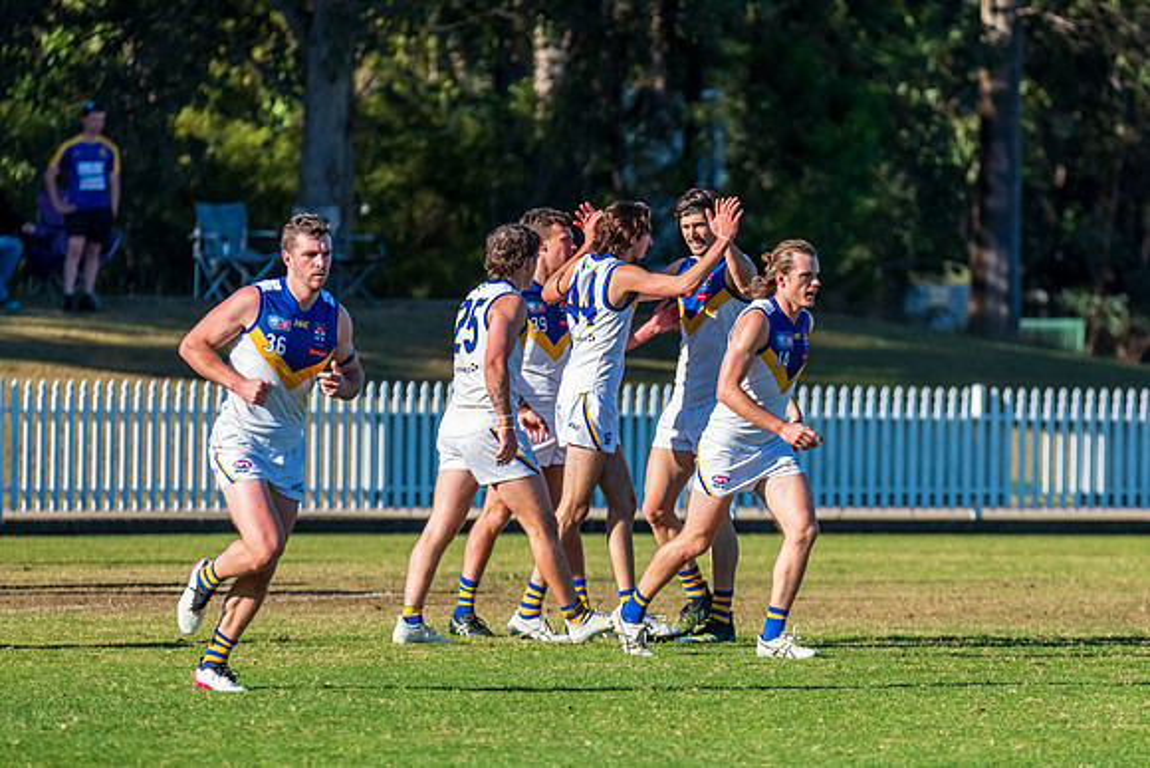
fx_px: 13326
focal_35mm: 417
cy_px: 458
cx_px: 685
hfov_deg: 4.9
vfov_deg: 3.3
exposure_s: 1/2000
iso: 800
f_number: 7.1
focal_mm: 350
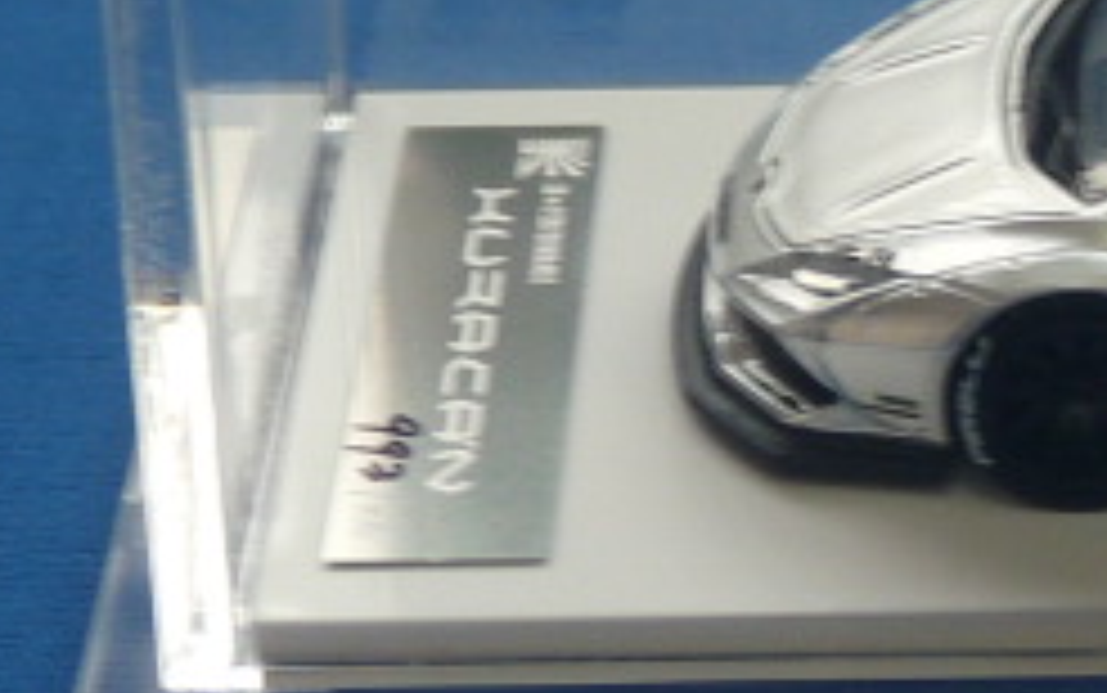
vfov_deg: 6.9
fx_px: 5735
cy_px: -54
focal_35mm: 190
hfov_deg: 10.8
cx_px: 1382
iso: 100
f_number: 3
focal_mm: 7.1
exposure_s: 1/80
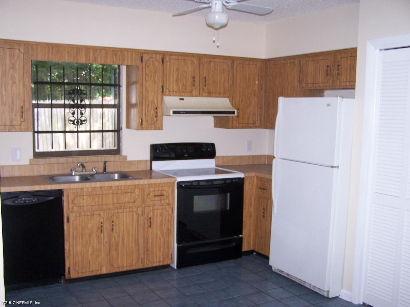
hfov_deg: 49.0
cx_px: 205
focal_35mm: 38
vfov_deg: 37.7
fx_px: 450
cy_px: 154
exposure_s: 1/60
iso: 140
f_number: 2.8
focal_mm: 6.3
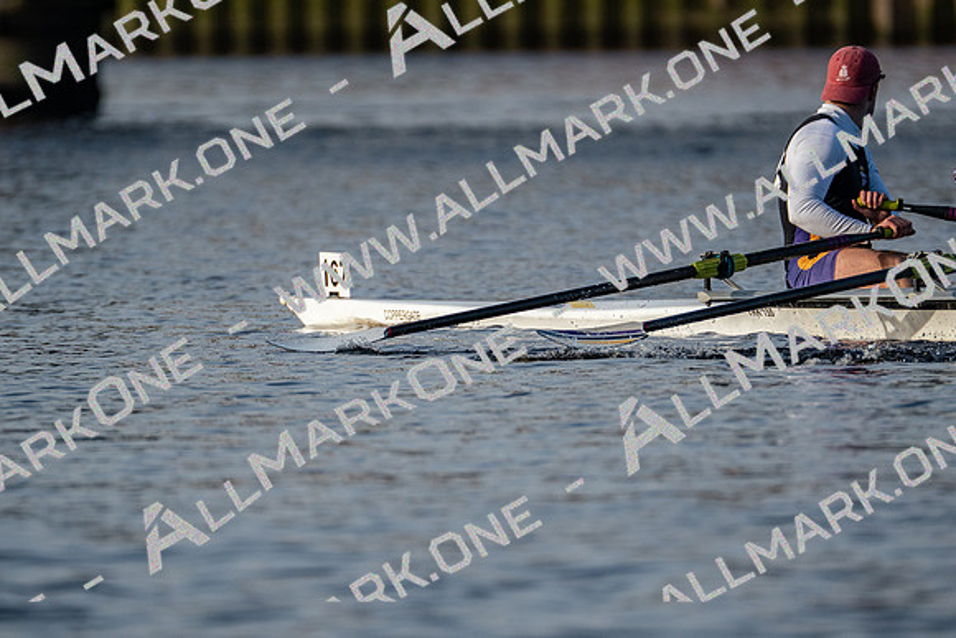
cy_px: 319
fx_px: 23904
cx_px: 478
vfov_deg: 1.5
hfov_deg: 2.3
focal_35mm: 900
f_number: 6.3
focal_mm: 600
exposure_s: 1/2000
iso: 500
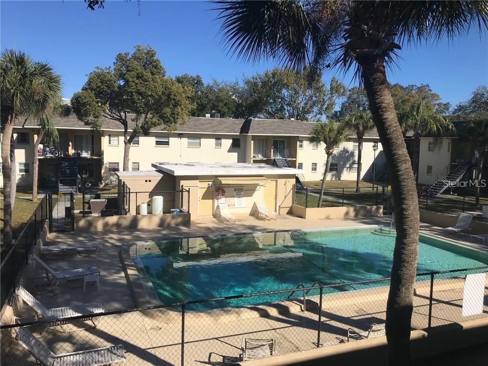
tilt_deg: -4.0
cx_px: 244
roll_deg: -1.4
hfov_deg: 63.4
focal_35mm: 28
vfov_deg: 49.7
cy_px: 183
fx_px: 395
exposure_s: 1/3300
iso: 20
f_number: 1.8
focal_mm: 3.99
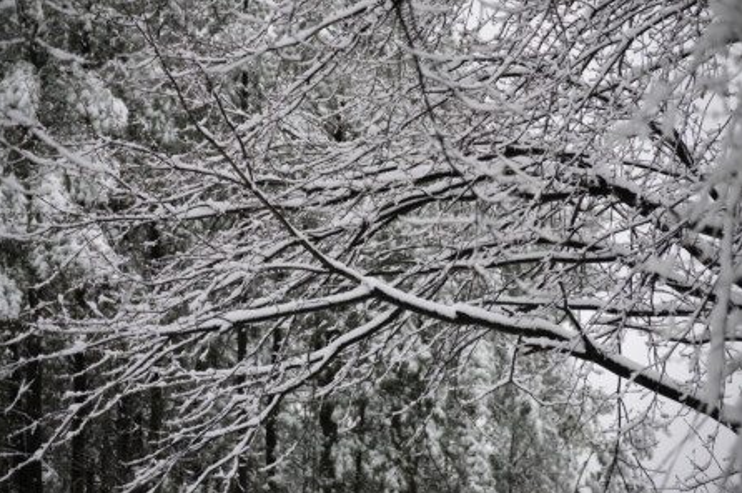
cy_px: 248
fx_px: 2820
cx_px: 369
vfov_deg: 10.0
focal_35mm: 137
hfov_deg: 15.0
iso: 100
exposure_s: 1/400
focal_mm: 90
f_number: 4.5
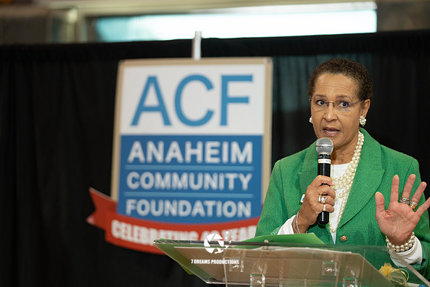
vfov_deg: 9.0
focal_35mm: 152
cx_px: 215
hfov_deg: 13.5
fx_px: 1816
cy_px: 144
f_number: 2.8
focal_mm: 152
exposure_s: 1/100
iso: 1600
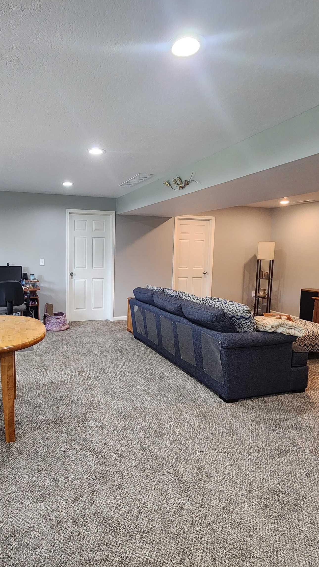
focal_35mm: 19
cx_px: 103
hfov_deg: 56.9
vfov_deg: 89.6
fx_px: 286
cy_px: 283
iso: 320
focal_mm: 2.2
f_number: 2.2
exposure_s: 1/60
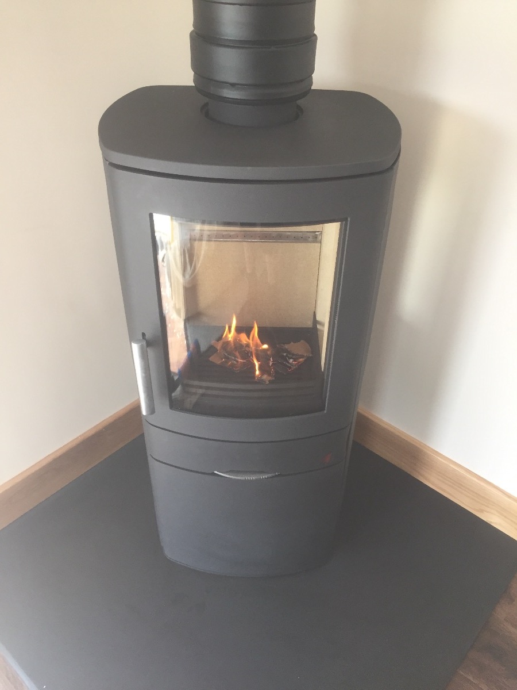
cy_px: 345
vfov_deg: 61.7
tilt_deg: -38.5
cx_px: 258
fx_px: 577
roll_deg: -1.3
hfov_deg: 48.2
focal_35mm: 29
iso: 64
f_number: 2.2
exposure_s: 1/33
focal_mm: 4.15
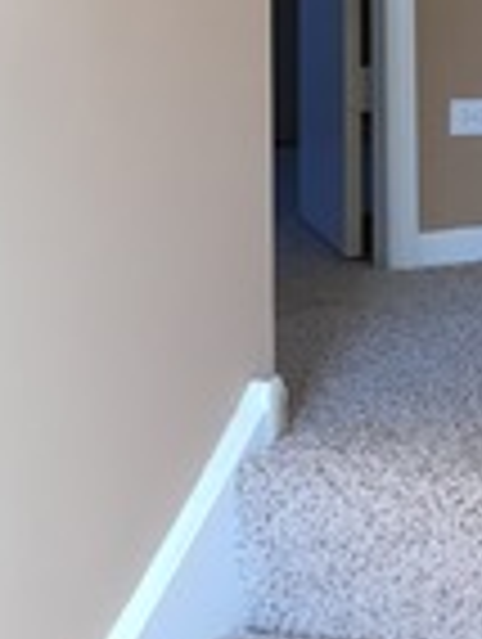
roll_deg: +1.9
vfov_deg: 17.6
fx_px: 1814
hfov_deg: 14.5
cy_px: -369
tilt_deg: +8.7
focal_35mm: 98
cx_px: 617
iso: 25
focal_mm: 4.15
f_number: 2.2
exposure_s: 1/40
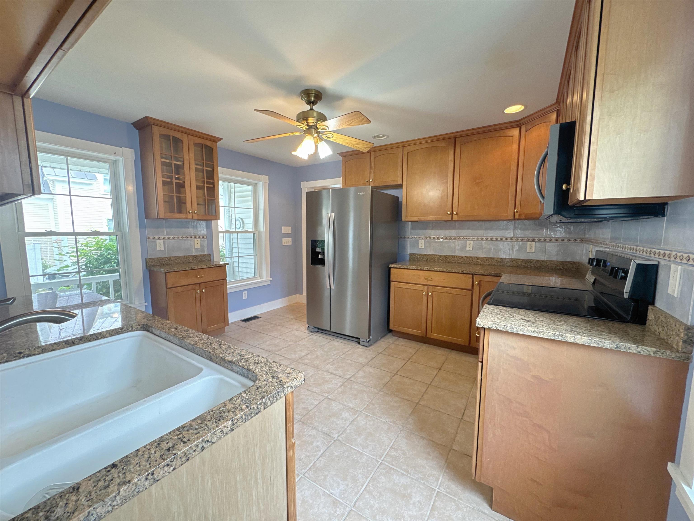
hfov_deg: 102.1
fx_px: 281
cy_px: 260
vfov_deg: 85.7
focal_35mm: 14
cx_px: 347
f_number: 2.2
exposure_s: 1/60
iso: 160
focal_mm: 2.22
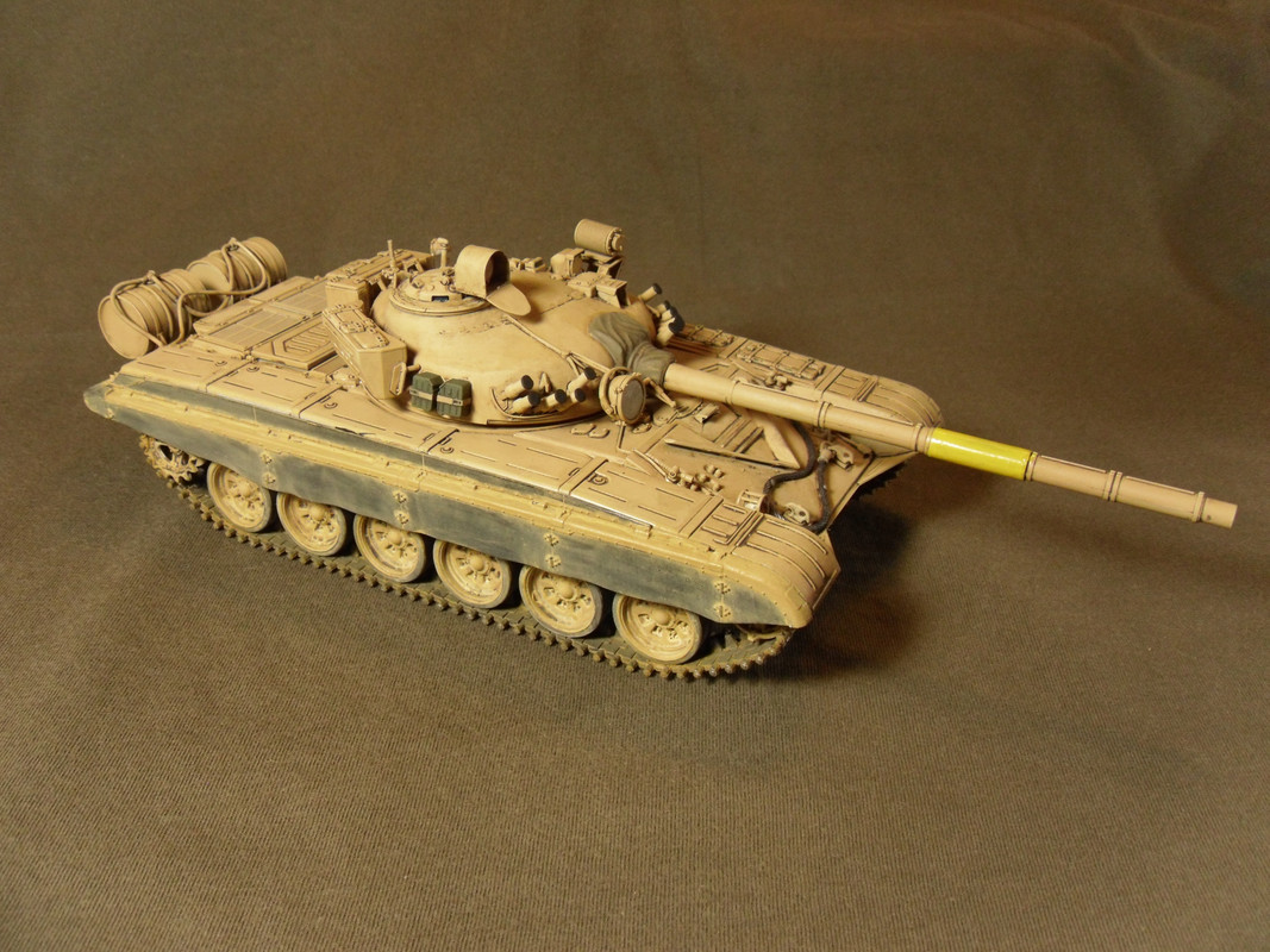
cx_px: 635
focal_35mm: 45
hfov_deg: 42.1
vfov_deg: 32.2
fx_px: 1651
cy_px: 476
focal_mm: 6.3
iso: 200
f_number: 3.5
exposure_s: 1/45
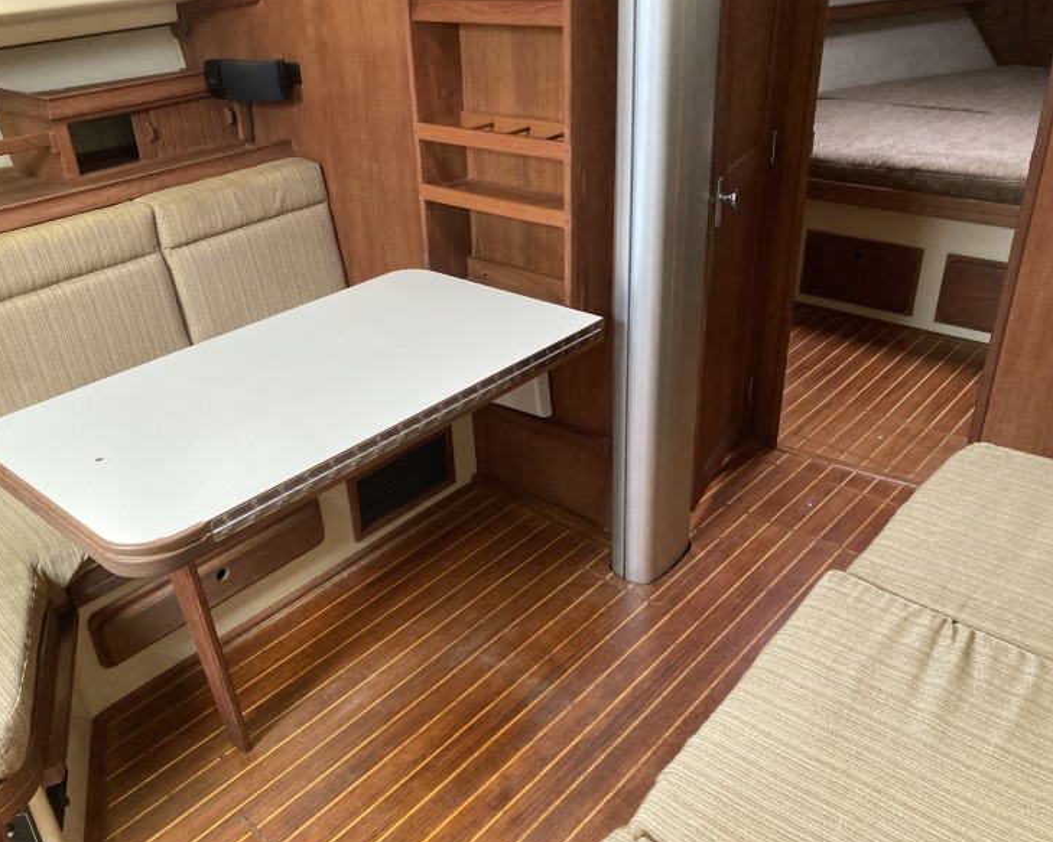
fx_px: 935
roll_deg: +0.5
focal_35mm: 30
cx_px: 477
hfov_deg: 58.7
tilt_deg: -29.7
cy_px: 417
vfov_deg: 48.5
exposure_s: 1/60
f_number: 1.8
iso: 250
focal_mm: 3.99
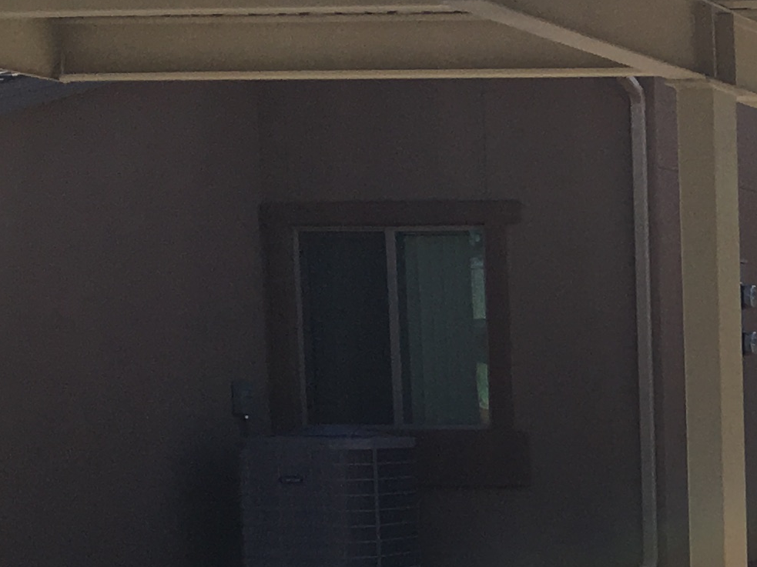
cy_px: 773
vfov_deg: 12.0
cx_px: 1170
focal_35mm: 119
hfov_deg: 15.2
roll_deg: -1.3
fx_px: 2602
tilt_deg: -5.1
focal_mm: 4.15
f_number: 2.2
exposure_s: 1/1972
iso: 25
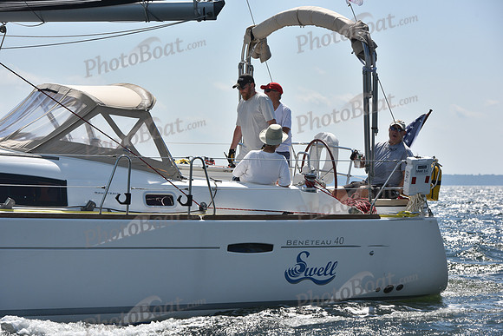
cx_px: 252
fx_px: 1956
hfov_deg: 14.7
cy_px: 168
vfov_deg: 9.8
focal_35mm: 140
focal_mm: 140
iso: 320
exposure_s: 1/1250
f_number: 10
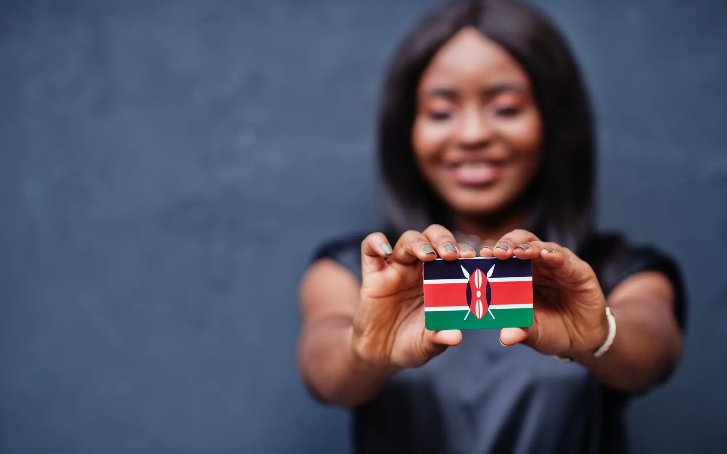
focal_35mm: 87
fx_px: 1724
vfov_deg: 15.0
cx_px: 365
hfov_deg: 23.8
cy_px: 239
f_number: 2.2
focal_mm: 85
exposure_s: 1/400
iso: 200
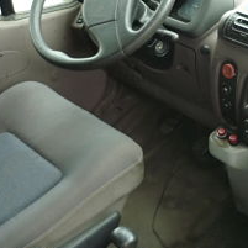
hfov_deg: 28.6
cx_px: 212
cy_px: 106
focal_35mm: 58
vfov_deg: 29.5
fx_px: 470
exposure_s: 1/30
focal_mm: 5.5
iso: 250
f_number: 2.8
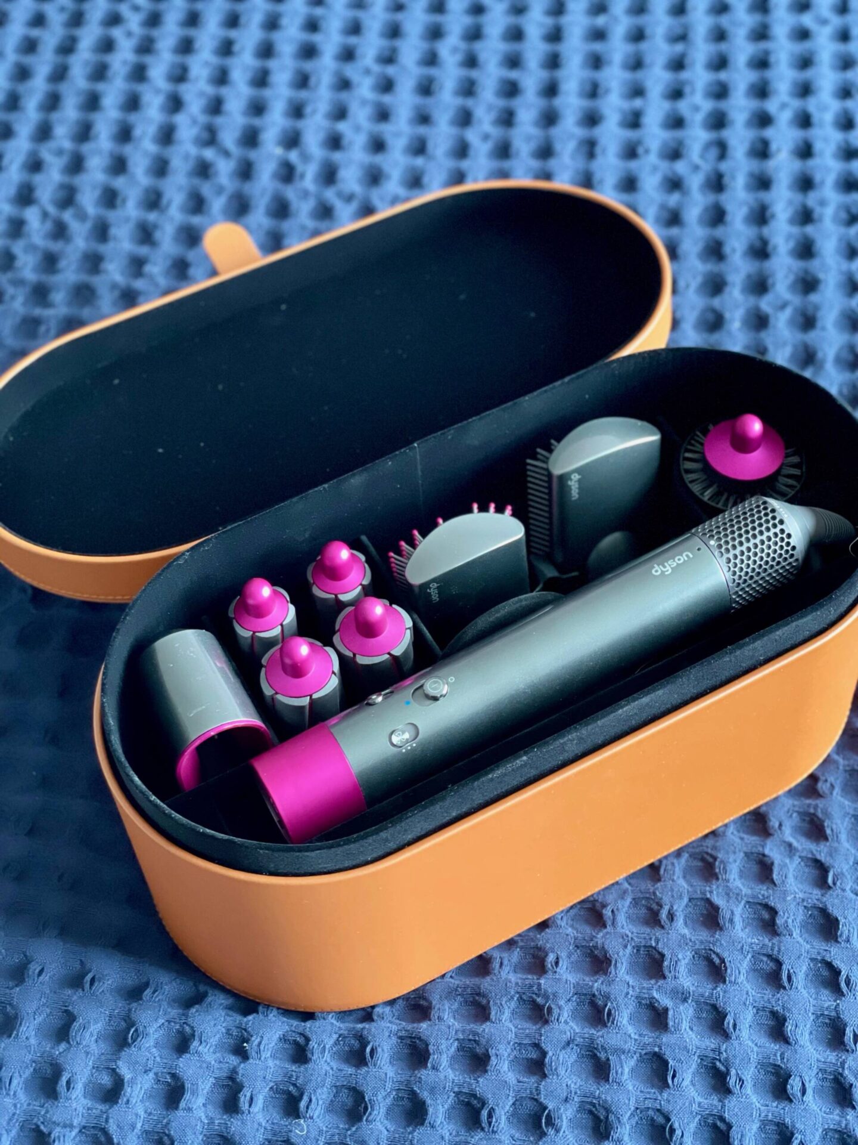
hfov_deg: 28.0
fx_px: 1719
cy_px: 572
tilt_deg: -58.6
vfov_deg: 36.8
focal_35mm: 52
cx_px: 429
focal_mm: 6
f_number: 2
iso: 400
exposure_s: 1/40
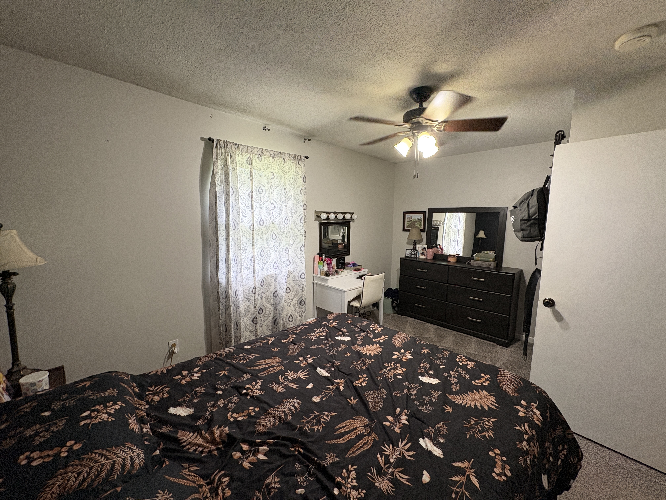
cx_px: 333
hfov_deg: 102.1
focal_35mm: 14
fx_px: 269
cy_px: 250
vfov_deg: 85.7
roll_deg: -1.2
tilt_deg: -6.7
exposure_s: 1/60
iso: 160
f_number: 2.2
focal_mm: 2.22
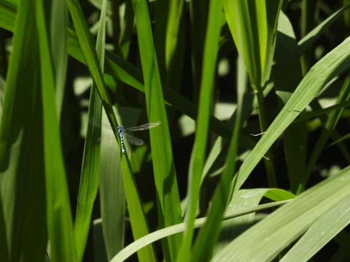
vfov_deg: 2.6
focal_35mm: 580
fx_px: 5863
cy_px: 128
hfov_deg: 3.4
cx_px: 171
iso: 100
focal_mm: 98.1
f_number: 6.3
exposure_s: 1/250
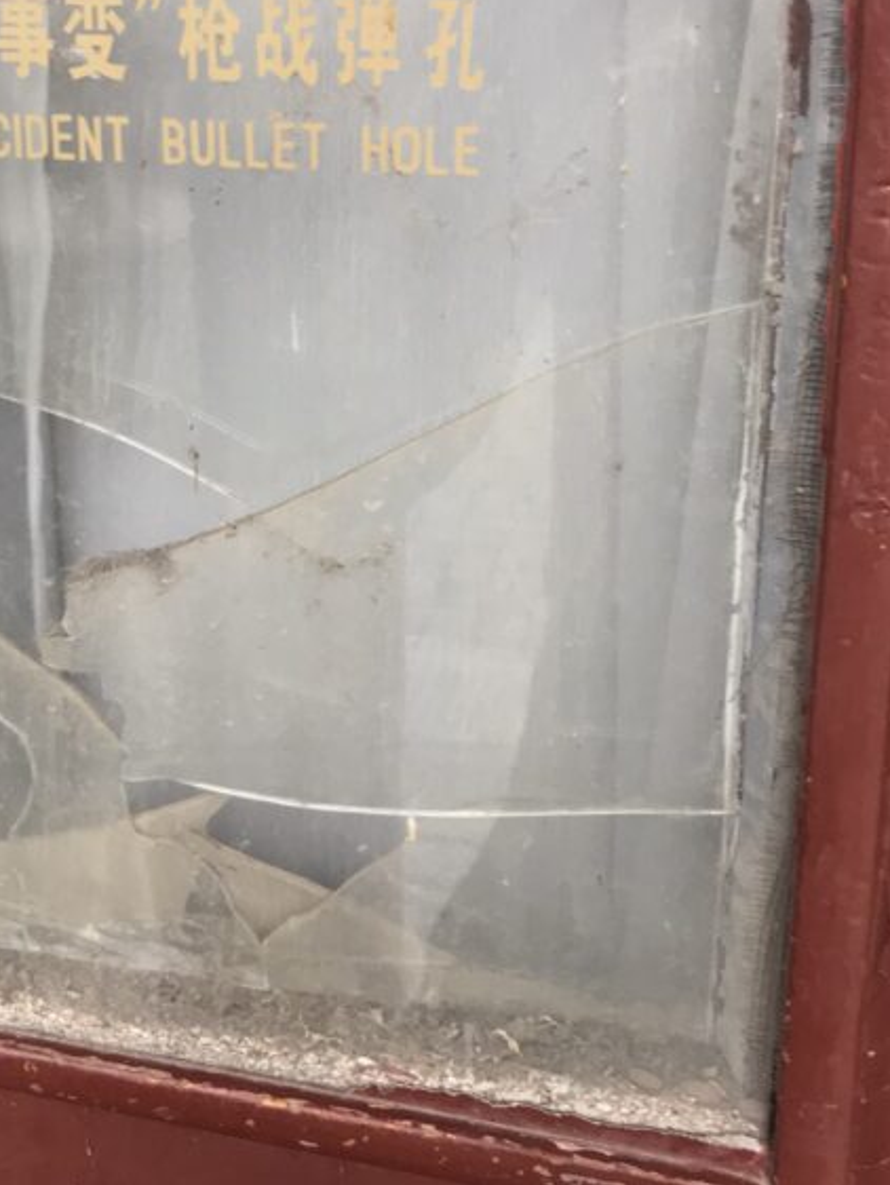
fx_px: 1747
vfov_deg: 36.9
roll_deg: +2.8
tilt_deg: -17.7
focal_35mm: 51
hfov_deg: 28.0
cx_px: 186
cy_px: 346
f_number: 1.8
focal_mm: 3.99
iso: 40
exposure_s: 1/100
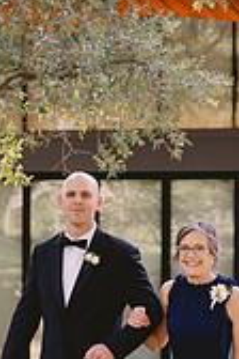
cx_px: 91
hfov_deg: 7.3
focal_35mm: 187
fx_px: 1862
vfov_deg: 11.0
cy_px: 293
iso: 80
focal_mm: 70
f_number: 2.8
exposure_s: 1/320
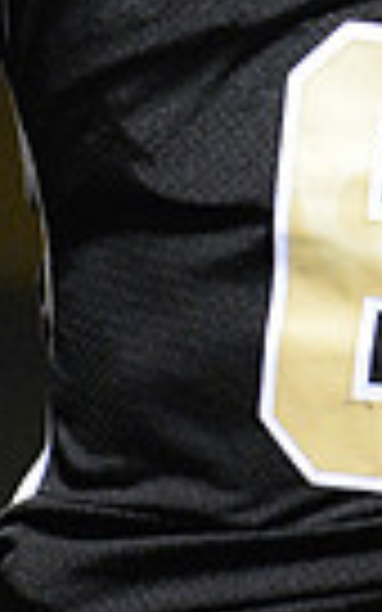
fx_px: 28850
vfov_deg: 1.2
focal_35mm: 1732
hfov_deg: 0.8
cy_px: -234
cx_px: 373
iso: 12800
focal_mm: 400
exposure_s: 1/640
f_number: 2.8
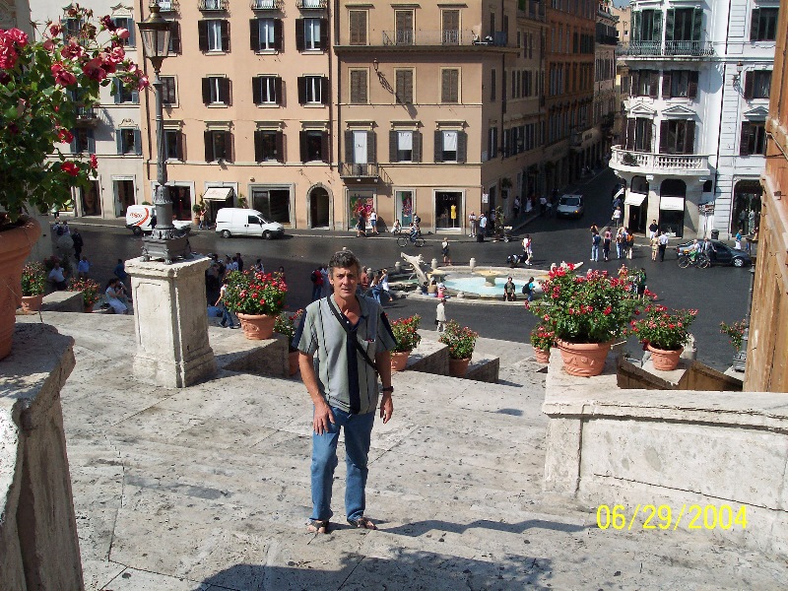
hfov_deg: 49.0
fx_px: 865
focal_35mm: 38
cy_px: 296
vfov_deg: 37.7
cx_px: 394
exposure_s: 1/700
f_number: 4.8
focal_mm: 8
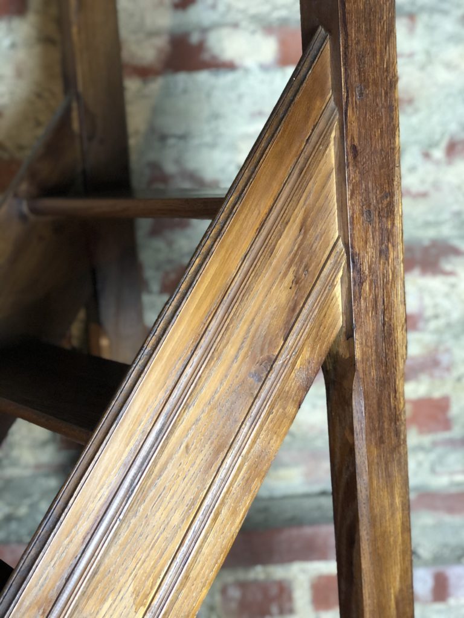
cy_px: 309
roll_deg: +4.0
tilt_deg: -9.9
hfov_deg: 28.0
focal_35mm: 52
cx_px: 232
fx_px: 929
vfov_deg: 36.8
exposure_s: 1/25
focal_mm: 6
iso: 160
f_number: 2.4
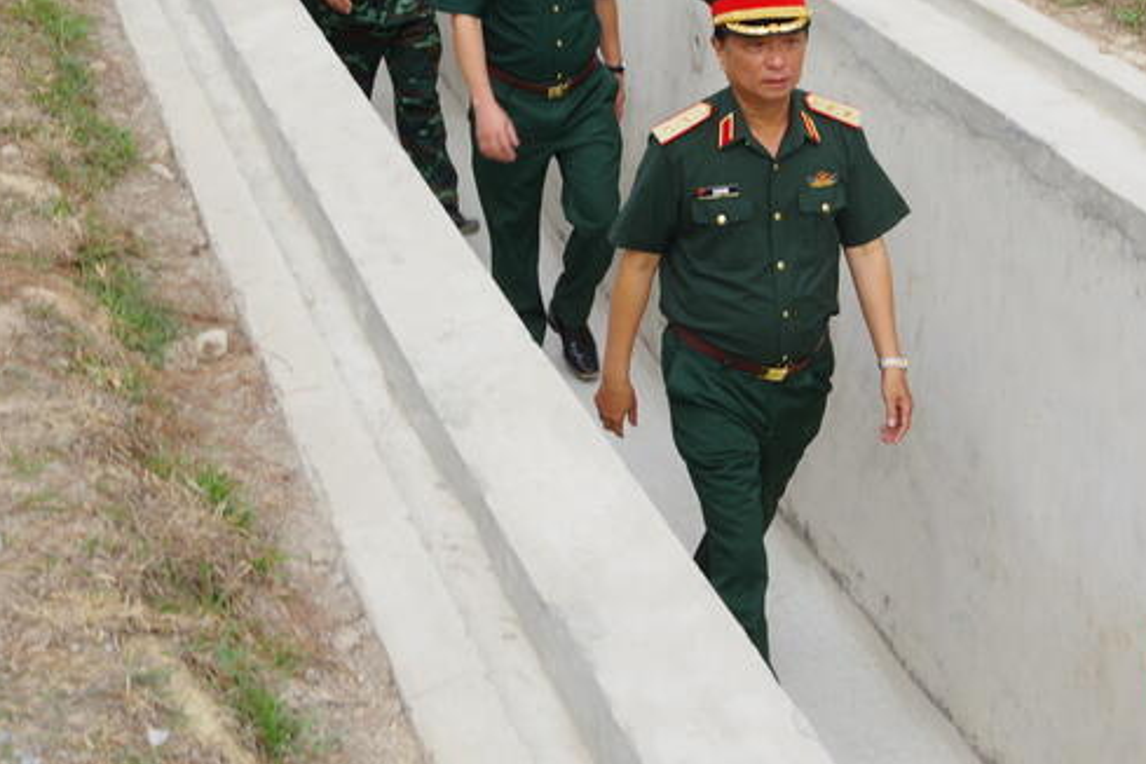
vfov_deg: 18.4
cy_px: 116
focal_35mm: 73
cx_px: 670
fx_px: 2324
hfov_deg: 27.7
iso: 200
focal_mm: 28
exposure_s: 1/125
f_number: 9
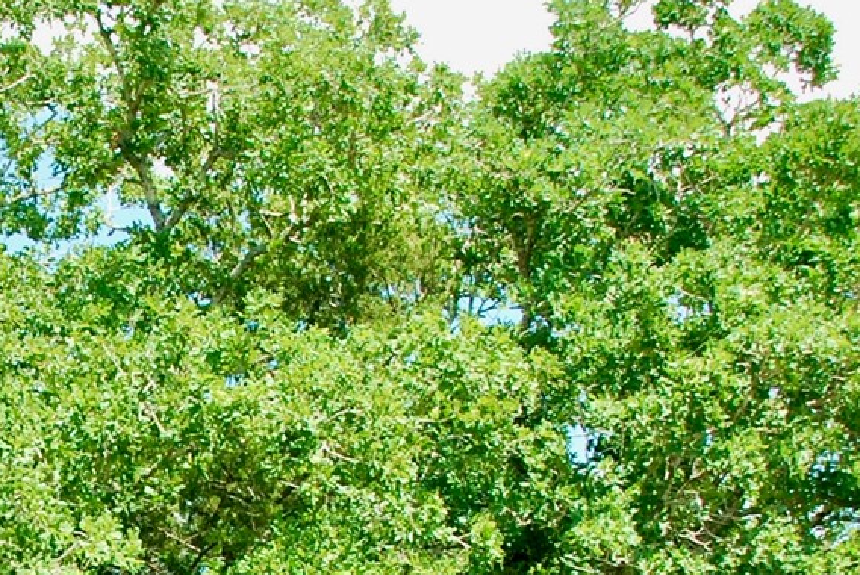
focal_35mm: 126
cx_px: -40
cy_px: 698
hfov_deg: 15.9
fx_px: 3013
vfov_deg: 10.7
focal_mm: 22
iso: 100
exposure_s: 1/125
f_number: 5.6
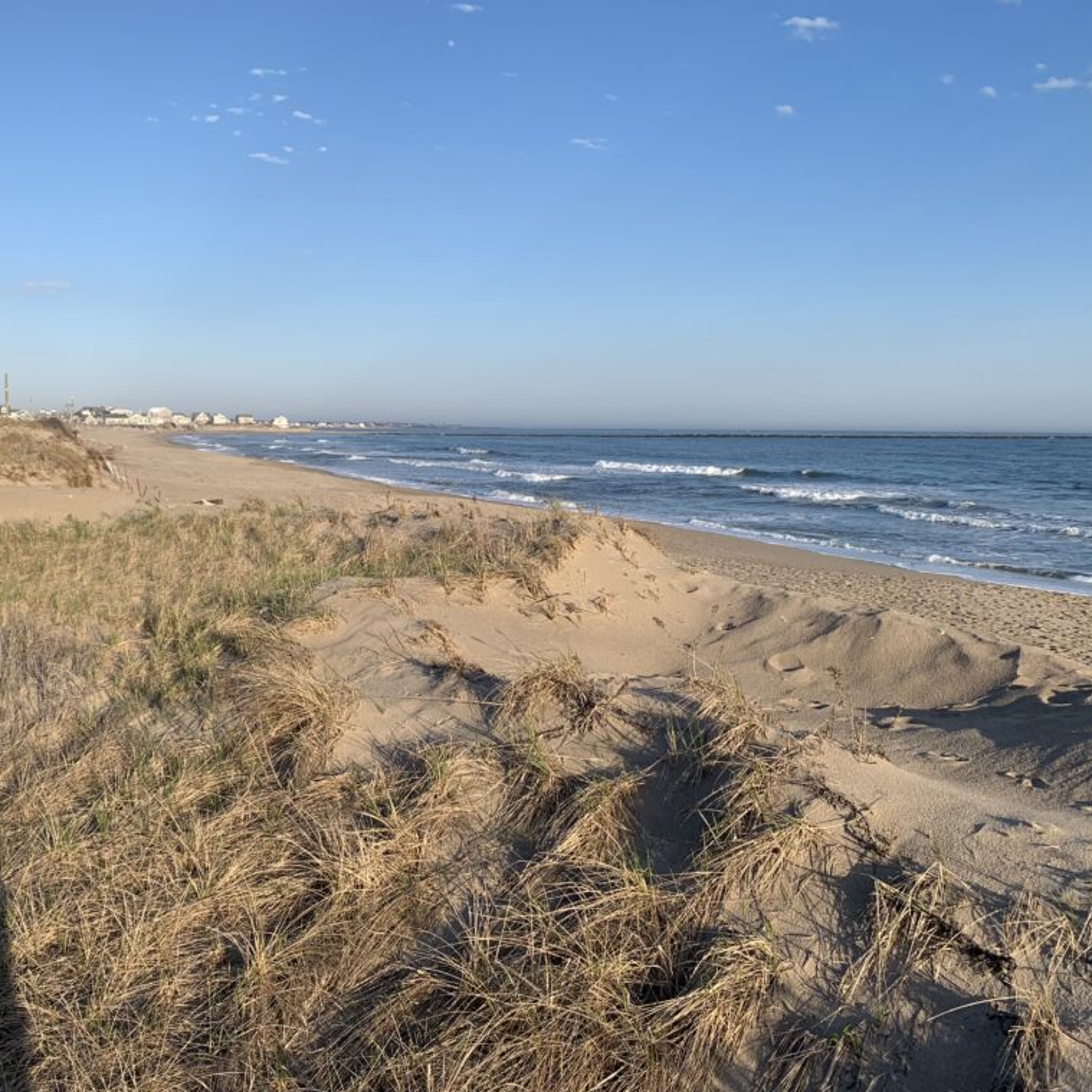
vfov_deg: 52.5
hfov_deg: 52.0
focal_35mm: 31
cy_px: 544
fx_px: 1106
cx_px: 416
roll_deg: -0.6
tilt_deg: -6.4
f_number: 1.8
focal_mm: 4.25
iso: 25
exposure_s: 1/1845
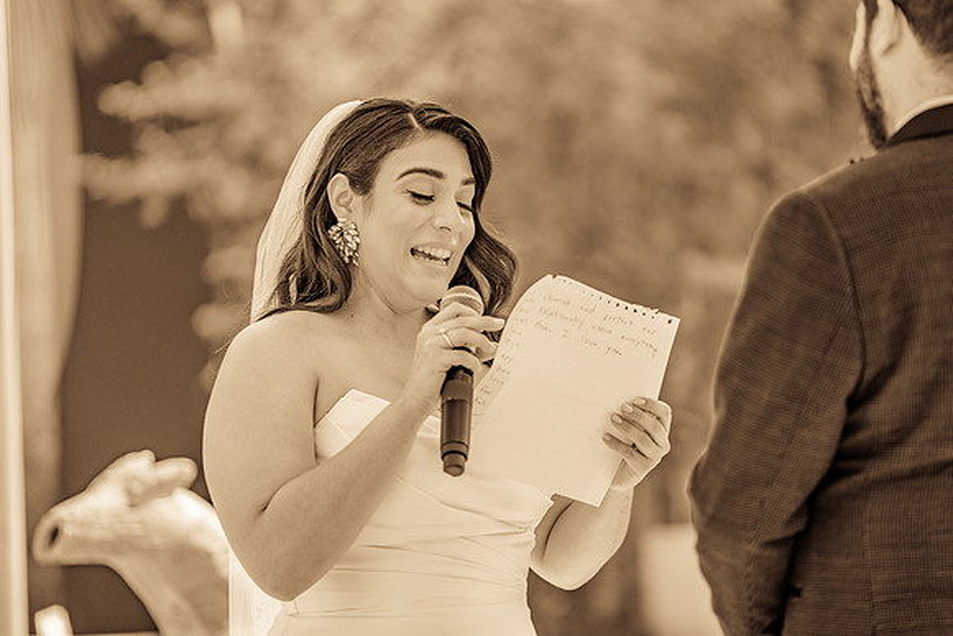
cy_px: 318
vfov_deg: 7.5
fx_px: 4872
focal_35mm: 184
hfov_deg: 11.2
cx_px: 476
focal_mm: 184
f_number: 2.8
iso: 200
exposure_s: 1/1000
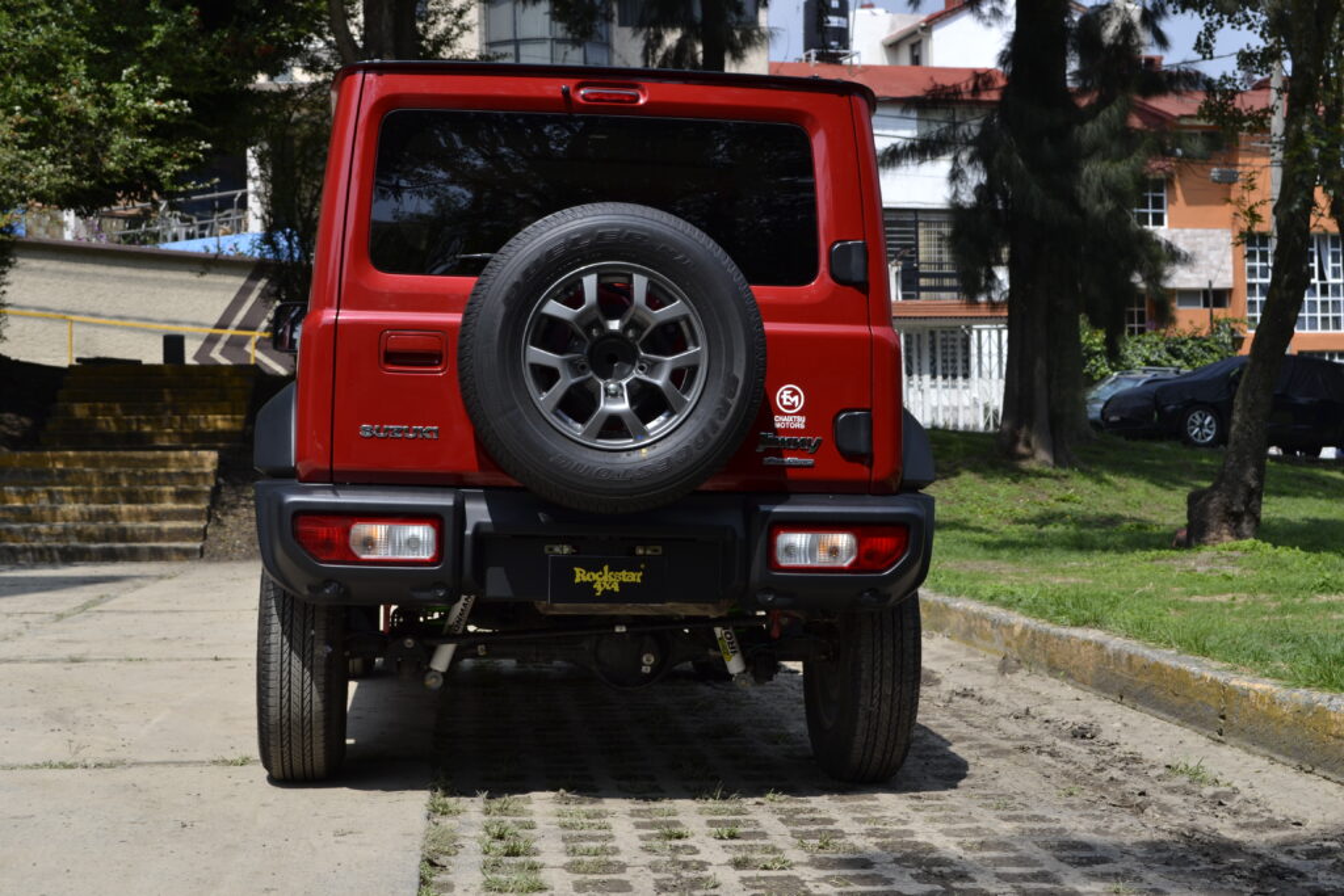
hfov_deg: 36.9
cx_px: 672
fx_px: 2016
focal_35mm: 54
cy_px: 448
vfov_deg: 25.1
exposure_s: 1/250
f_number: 8
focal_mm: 36
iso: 100
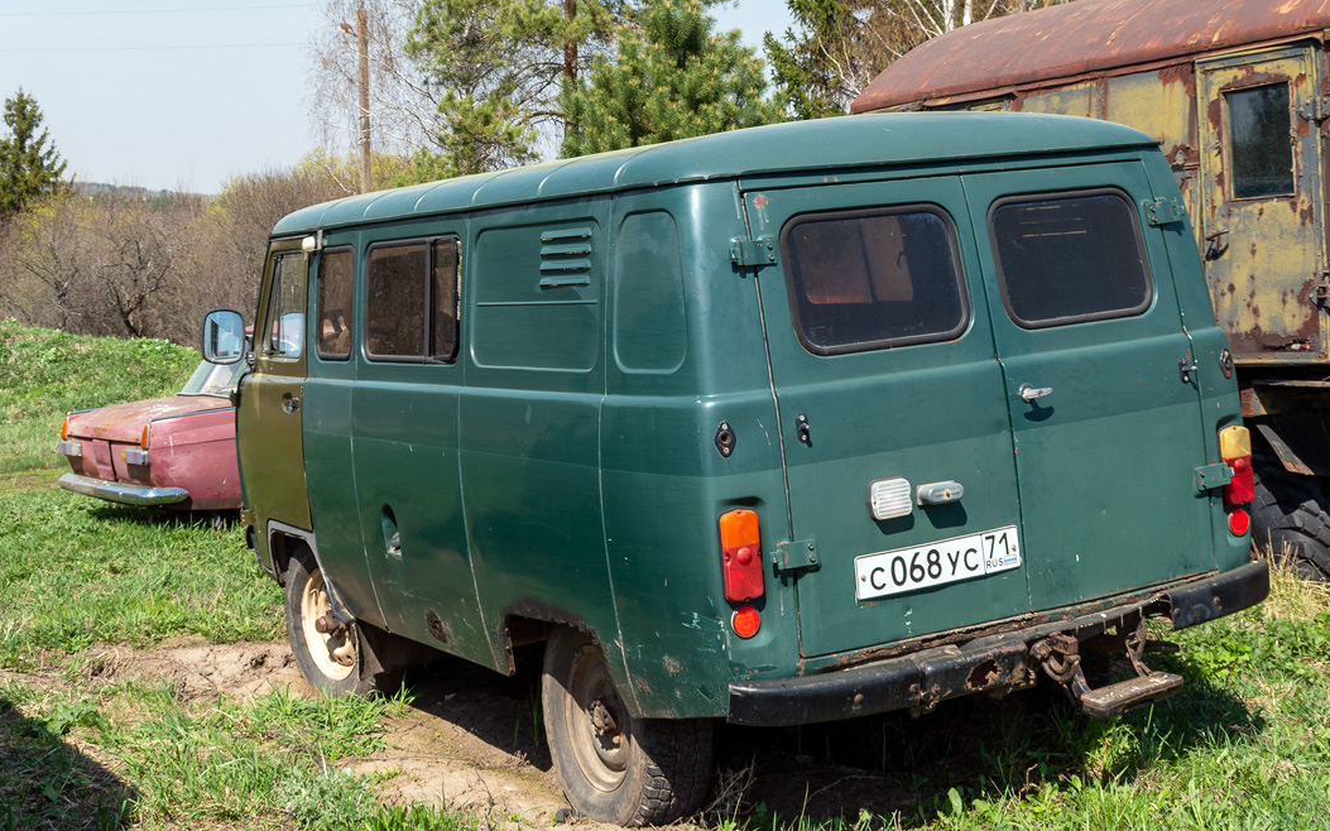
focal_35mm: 42
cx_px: 786
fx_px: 1510
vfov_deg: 30.8
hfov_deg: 47.3
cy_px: 395
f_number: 8
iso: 110
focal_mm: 21
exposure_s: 1/250
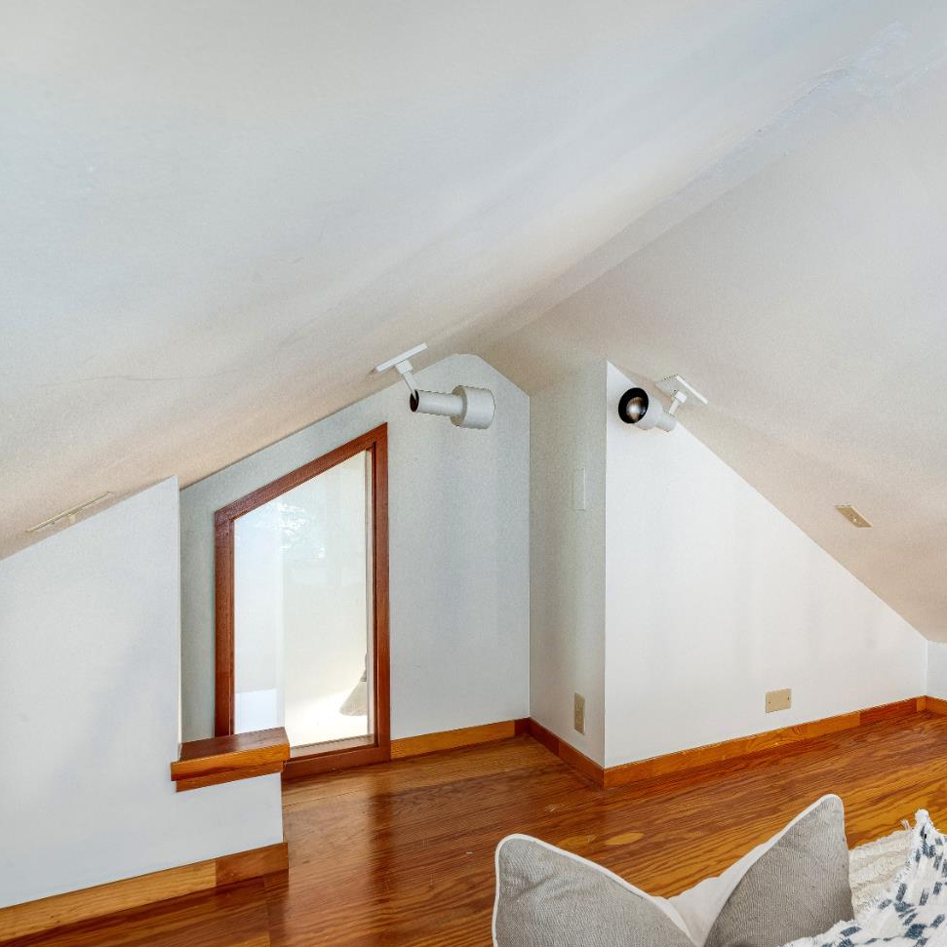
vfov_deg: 72.1
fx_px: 650
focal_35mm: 21
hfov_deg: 68.0
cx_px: 699
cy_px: 464
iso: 400
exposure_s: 1/125
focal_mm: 16
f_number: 11
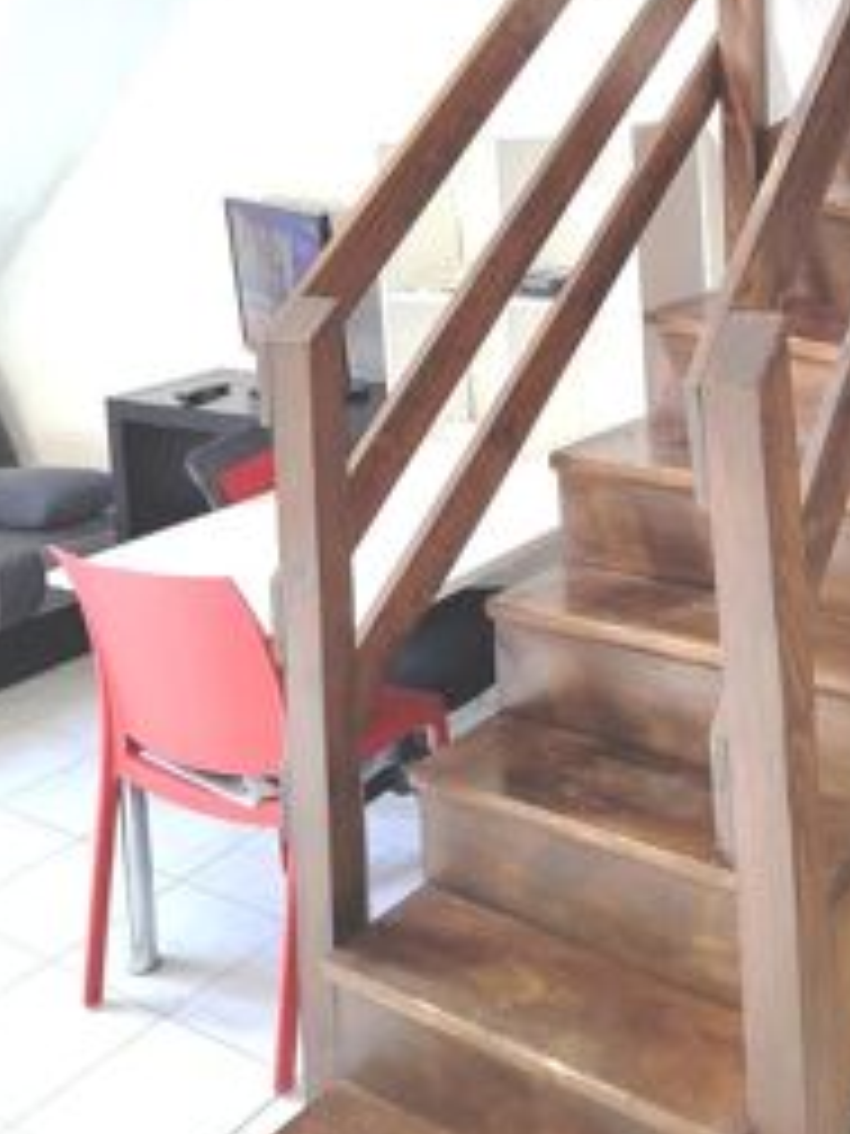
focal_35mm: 44
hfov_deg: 32.8
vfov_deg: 41.3
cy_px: 241
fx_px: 1441
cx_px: 477
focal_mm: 5.4
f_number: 1.8
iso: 200
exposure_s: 1/100
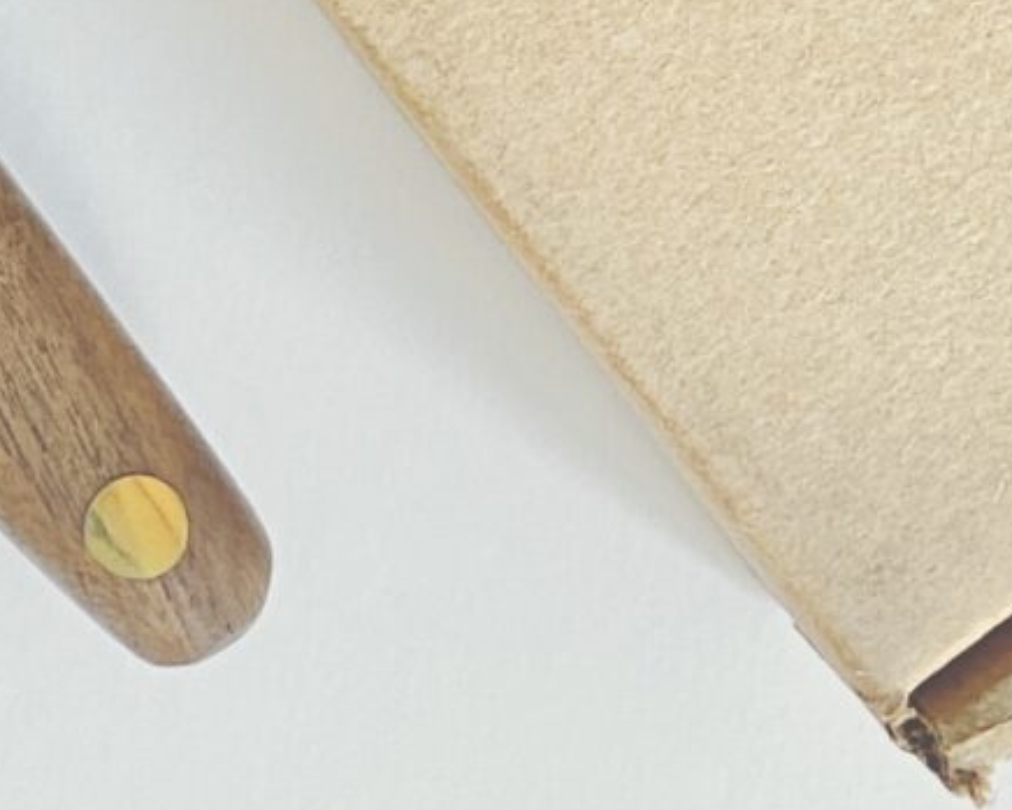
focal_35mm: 149
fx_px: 4464
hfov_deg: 11.5
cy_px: -1130
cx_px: -1091
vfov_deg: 9.3
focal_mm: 4.25
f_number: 1.8
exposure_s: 1/88
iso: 125
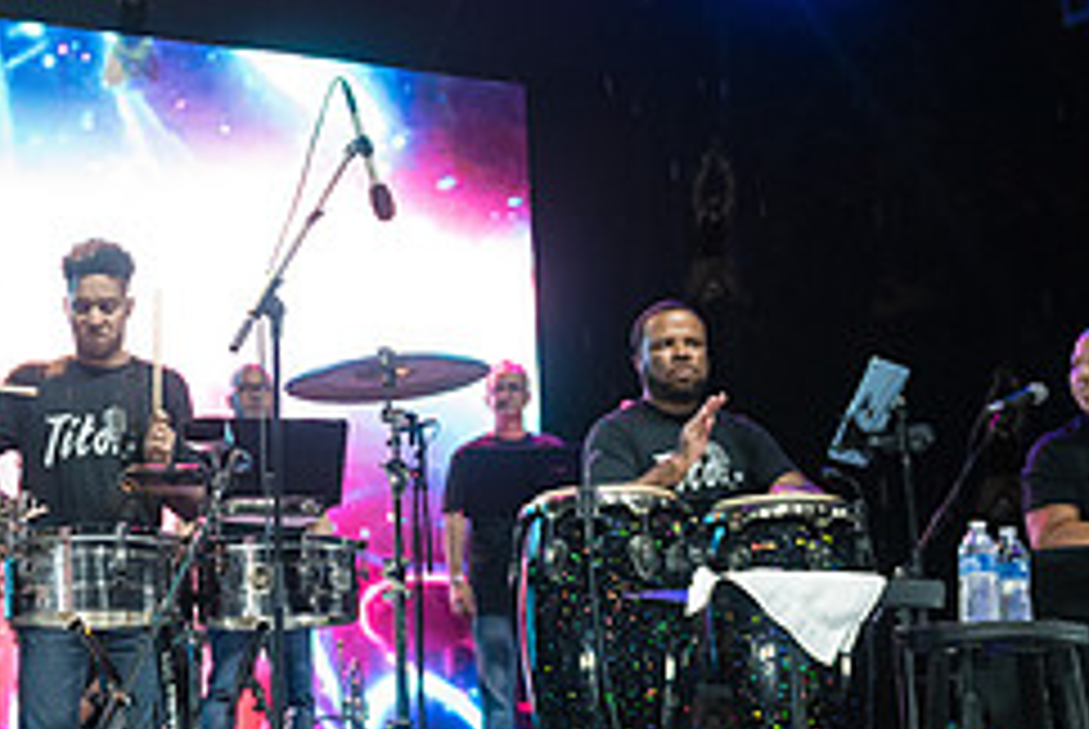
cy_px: 439
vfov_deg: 20.3
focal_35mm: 67
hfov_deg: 29.0
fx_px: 2029
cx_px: 130
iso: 3200
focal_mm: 28
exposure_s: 1/250
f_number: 3.2
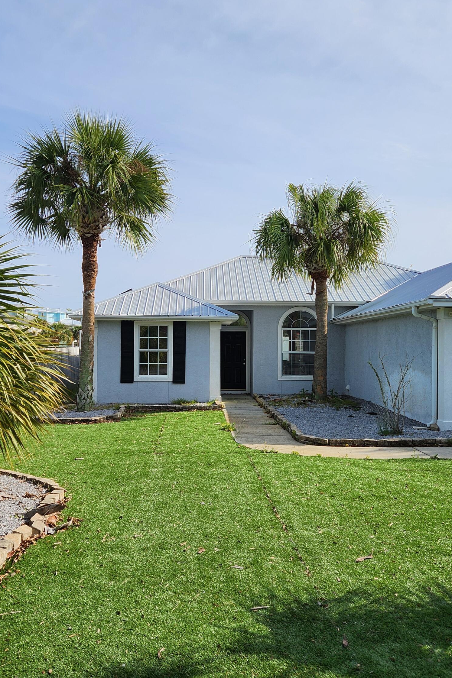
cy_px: 338
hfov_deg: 41.1
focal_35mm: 32
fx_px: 603
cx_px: 213
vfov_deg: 58.7
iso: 20
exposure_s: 1/2186
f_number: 1.8
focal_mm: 5.4
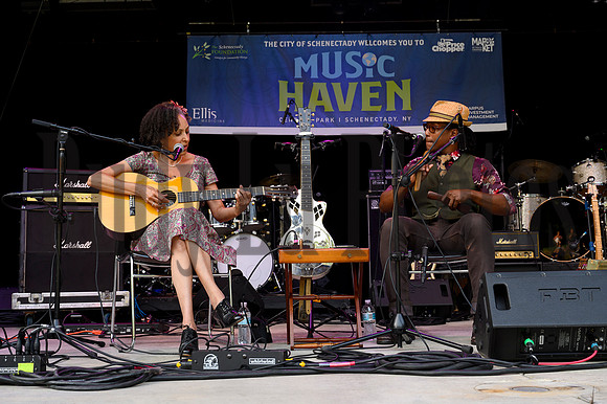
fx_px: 691
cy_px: 202
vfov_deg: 32.6
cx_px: 304
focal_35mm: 41
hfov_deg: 47.4
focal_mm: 41
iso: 450
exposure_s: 1/100
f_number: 7.1
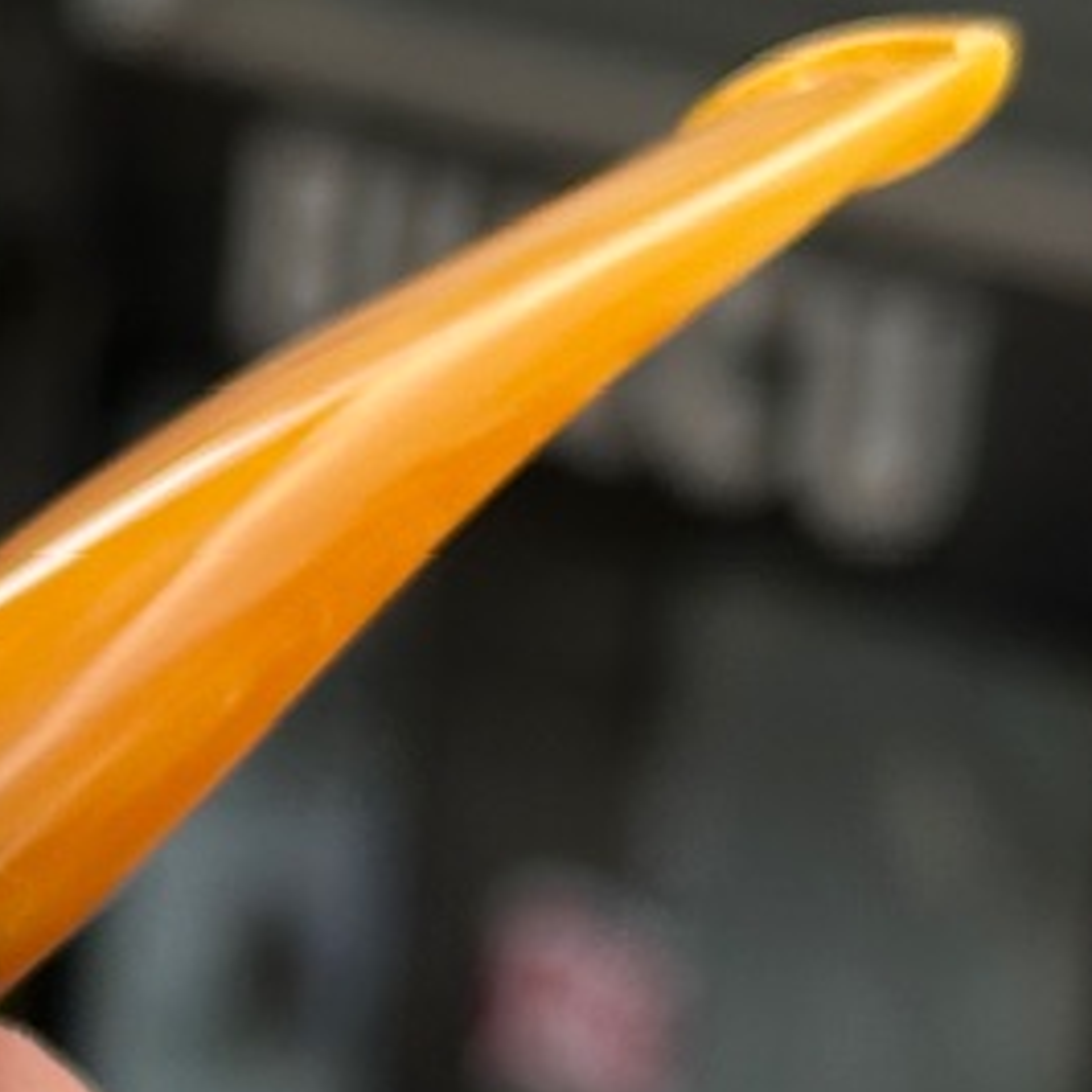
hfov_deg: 8.3
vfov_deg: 8.5
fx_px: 7281
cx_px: -883
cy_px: 1375
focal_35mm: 204
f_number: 1.78
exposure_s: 1/935
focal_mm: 6.86
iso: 64
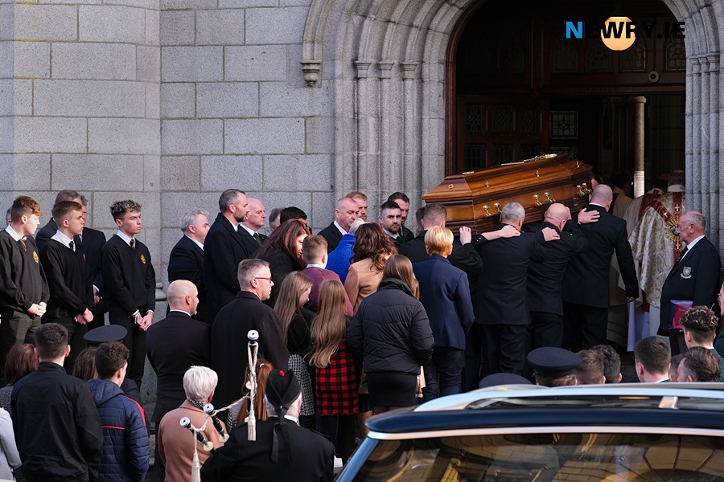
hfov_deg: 16.9
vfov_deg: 11.3
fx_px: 2433
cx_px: 362
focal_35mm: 121
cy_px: 241
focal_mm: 80.4
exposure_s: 1/250
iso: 400
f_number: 4.5
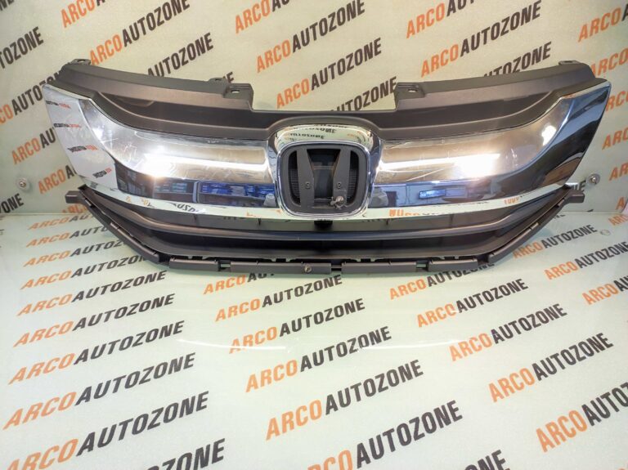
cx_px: 314
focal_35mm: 17
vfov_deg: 74.7
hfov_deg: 91.1
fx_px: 308
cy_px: 235
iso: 1706
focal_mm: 4.74
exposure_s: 1/25
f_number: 1.79
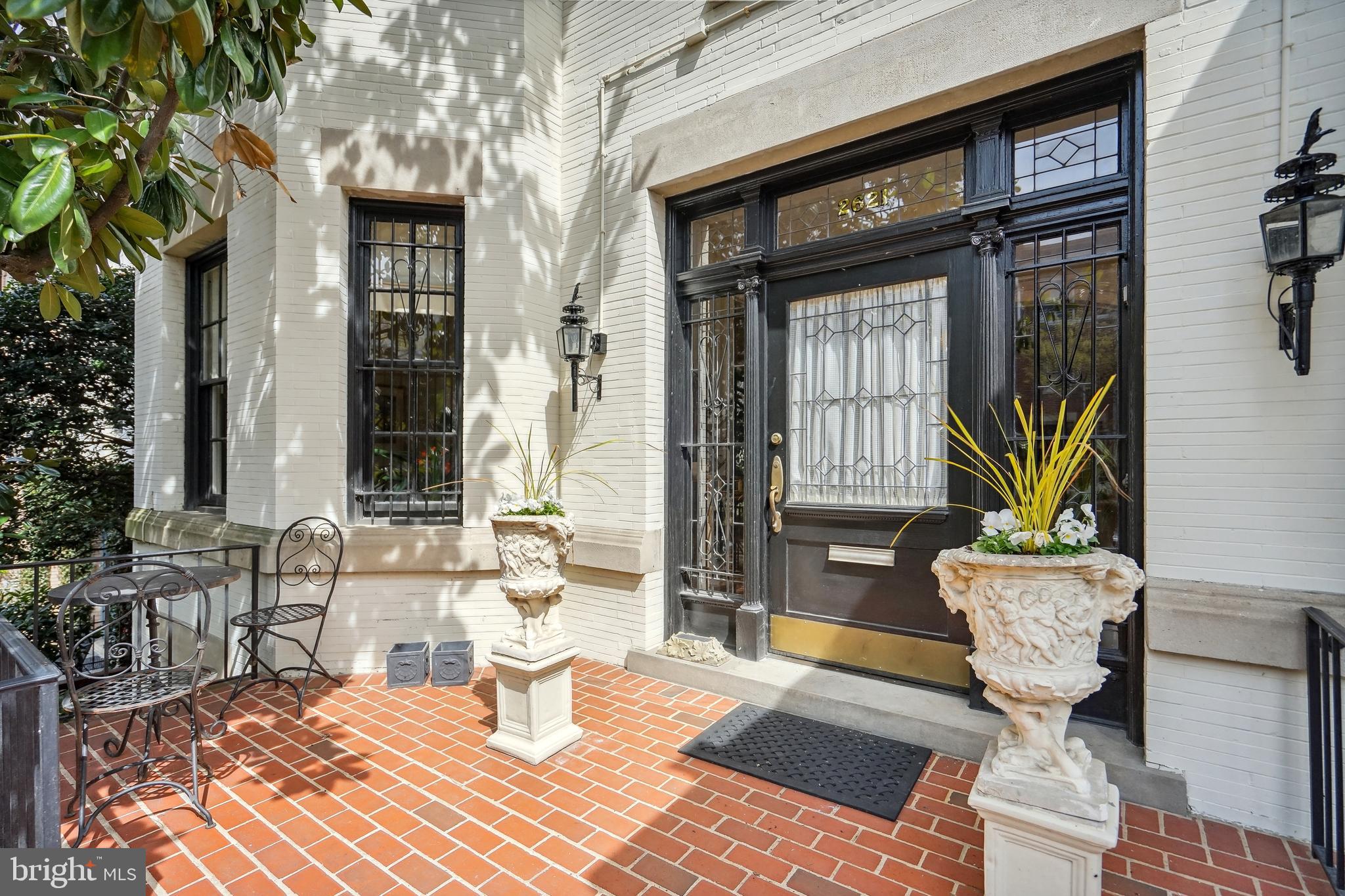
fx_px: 598
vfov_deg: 73.7
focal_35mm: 16
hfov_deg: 96.7
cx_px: 672
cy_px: 448
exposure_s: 1/3200
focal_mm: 16
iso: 800
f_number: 4.5
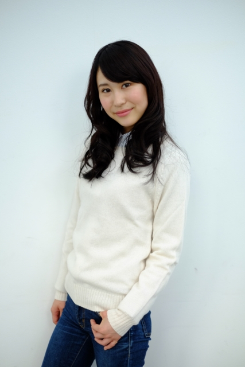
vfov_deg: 37.5
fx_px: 541
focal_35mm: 53
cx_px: 122
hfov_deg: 25.5
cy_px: 184
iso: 200
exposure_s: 1/300
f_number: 1.4
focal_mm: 35
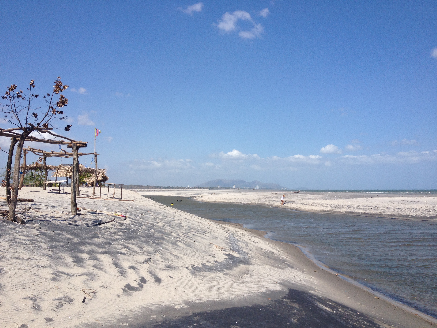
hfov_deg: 52.6
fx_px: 442
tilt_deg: +1.2
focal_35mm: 35
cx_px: 218
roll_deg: +0.5
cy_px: 164
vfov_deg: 40.7
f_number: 2.4
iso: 50
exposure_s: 1/2762
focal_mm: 4.28
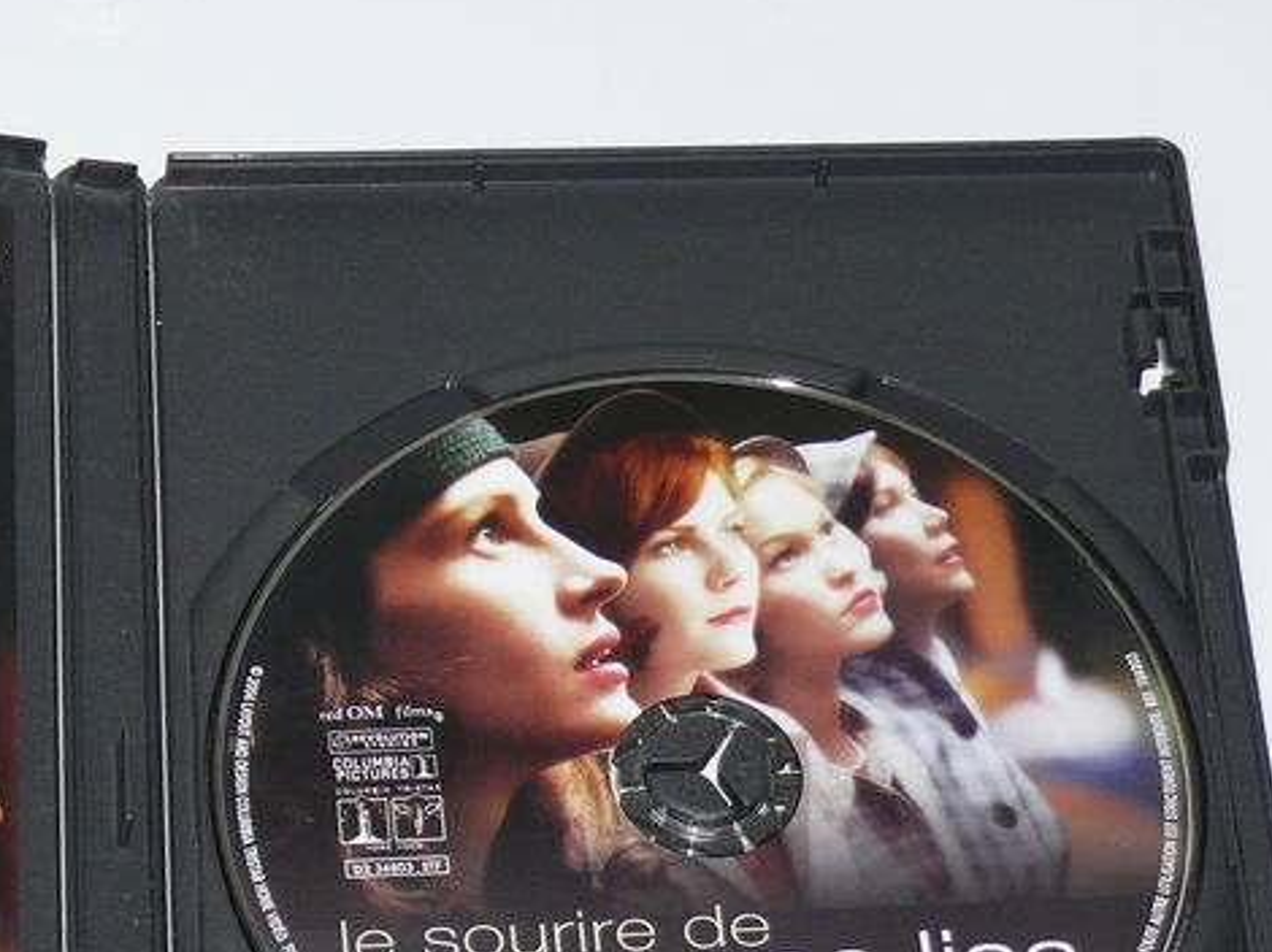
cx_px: 130
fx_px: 5472
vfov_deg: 9.9
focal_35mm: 149
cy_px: 714
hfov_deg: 13.1
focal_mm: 11.9
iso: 100
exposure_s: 1/30
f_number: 3.2
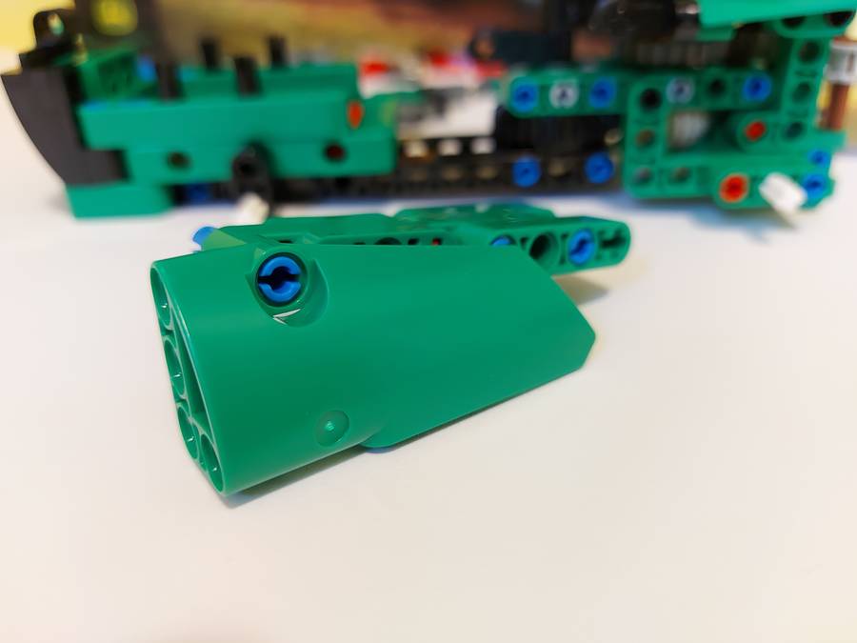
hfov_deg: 71.6
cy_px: 322
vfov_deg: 56.8
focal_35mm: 24
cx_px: 428
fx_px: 594
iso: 250
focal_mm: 5.23
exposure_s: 1/25
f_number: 1.8
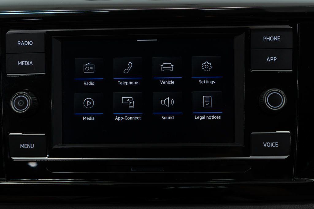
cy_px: 104
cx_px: 157
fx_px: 366
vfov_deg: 31.9
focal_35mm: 42
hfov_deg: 46.4
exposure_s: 1/50
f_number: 3.2
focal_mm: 28
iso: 400
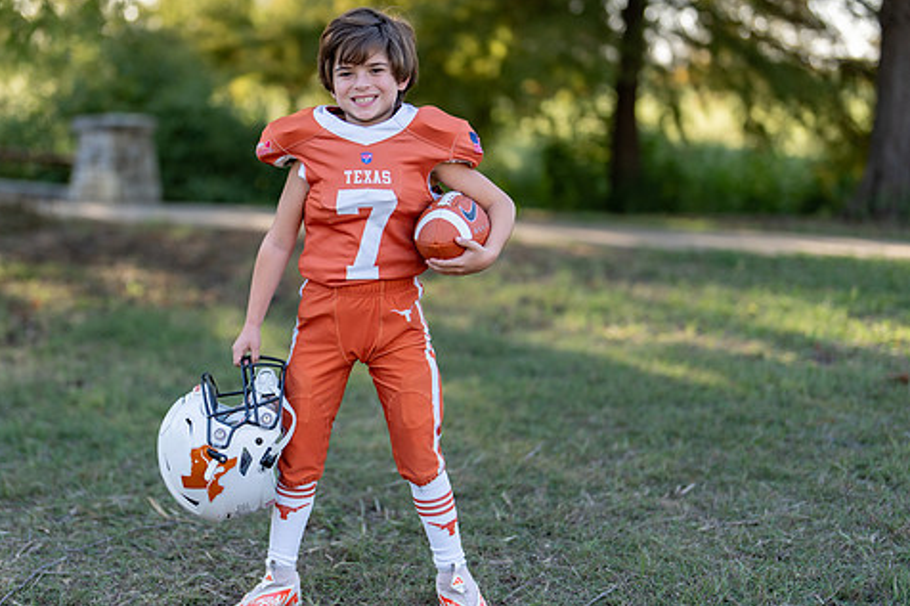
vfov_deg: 19.2
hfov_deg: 28.4
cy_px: 298
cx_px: 344
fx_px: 1794
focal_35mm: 71
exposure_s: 1/1250
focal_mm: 50
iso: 100
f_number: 1.2
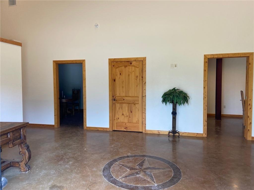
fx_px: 191
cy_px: 95
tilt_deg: -4.1
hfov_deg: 67.3
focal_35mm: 26
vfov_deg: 53.1
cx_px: 127
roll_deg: +0.3
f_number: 1.8
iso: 80
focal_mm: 4.25
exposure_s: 1/120
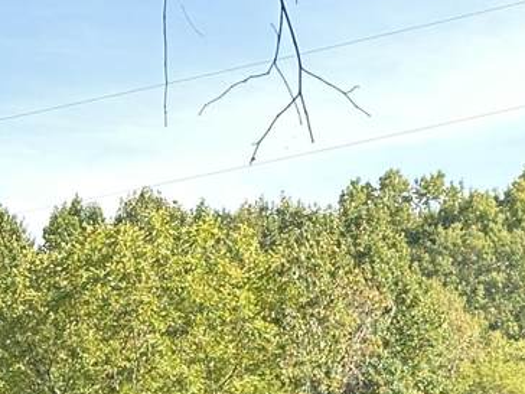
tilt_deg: -4.3
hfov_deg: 11.7
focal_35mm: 169
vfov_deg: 8.5
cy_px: 670
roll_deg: +3.0
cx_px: 196
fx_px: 2563
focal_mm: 6.86
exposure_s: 1/313
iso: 64
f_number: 1.78
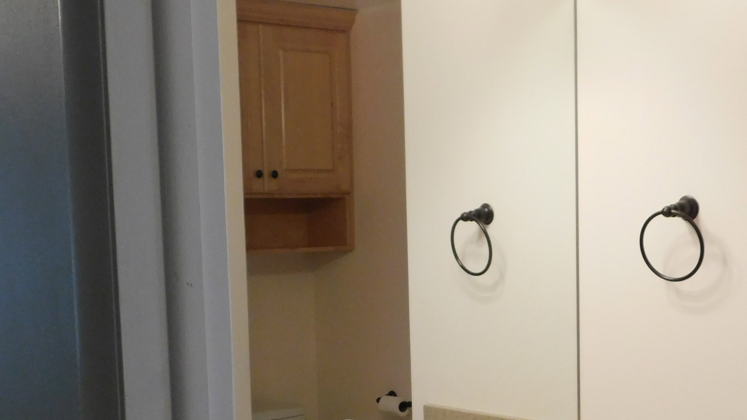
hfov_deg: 35.4
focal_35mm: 59
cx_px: 399
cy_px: 348
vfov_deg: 20.1
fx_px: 1169
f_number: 3.2
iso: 280
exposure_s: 1/30
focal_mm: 5.3
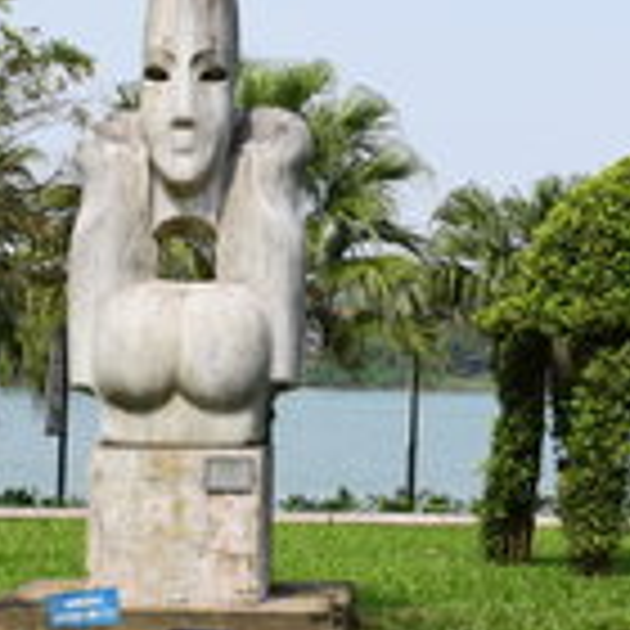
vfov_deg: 13.7
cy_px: 160
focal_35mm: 127
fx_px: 2619
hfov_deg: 13.7
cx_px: 486
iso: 360
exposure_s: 1/500
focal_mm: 35
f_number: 11
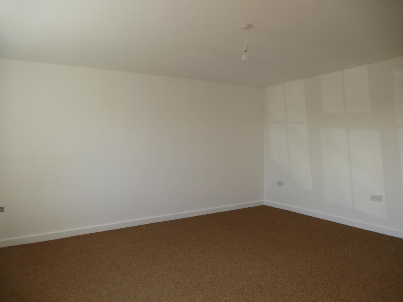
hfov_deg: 71.6
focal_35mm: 24
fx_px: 279
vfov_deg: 56.8
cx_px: 202
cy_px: 151
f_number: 3.3
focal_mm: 4.3
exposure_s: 1/100
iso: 100
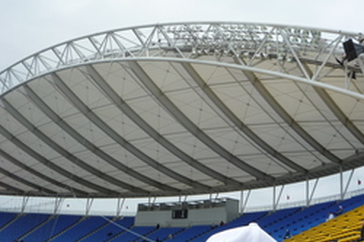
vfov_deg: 29.8
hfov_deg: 43.7
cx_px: 186
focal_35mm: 45
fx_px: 454
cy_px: 127
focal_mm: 5.2
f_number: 5.6
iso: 100
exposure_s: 1/500
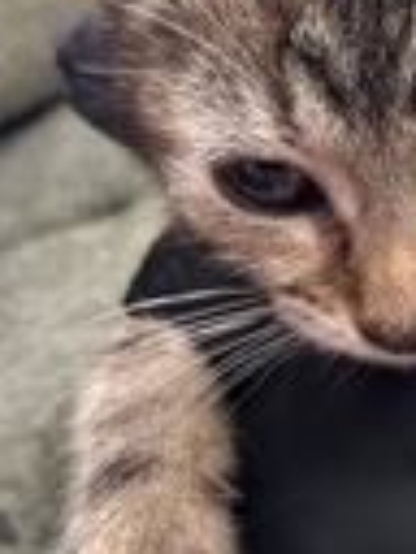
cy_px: 156
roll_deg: +8.4
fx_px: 1362
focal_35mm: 85
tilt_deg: +4.9
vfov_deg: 22.8
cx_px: 600
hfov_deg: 16.1
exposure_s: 1/60
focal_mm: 5.7
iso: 100
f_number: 1.5
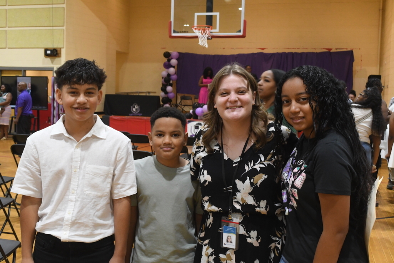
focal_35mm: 43
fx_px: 471
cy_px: 132
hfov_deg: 45.4
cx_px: 197
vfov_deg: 31.2
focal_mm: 29
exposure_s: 1/100
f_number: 8
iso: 3200
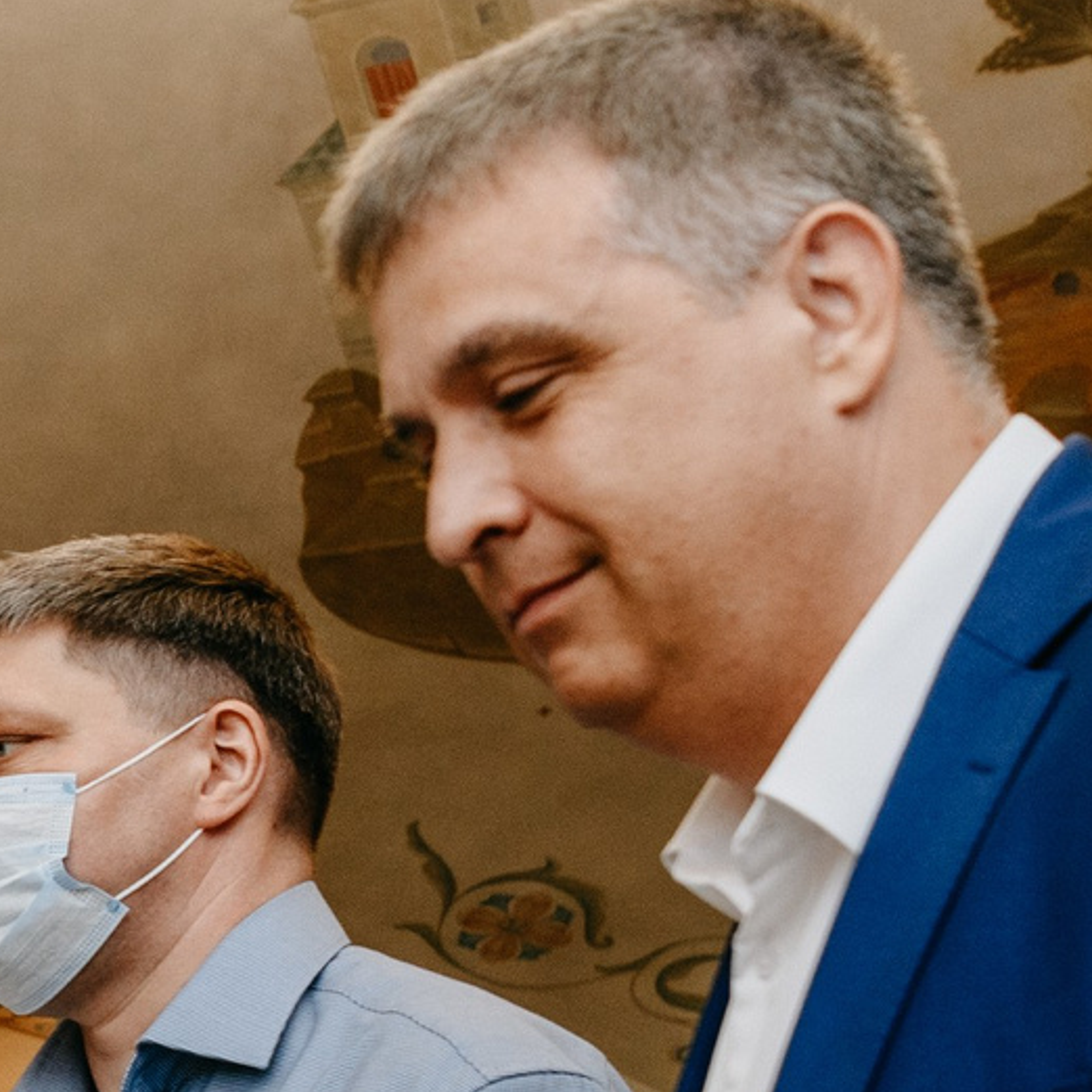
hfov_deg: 15.9
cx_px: -565
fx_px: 3569
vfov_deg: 17.0
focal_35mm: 100
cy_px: 1076
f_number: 3.5
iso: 500
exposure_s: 1/160
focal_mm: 24
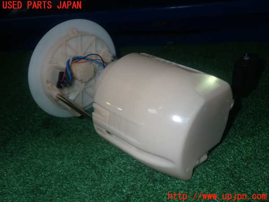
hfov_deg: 51.4
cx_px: 134
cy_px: 101
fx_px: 280
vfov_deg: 39.7
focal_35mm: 36
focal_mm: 6.37
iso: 250
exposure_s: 1/40
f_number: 7.1
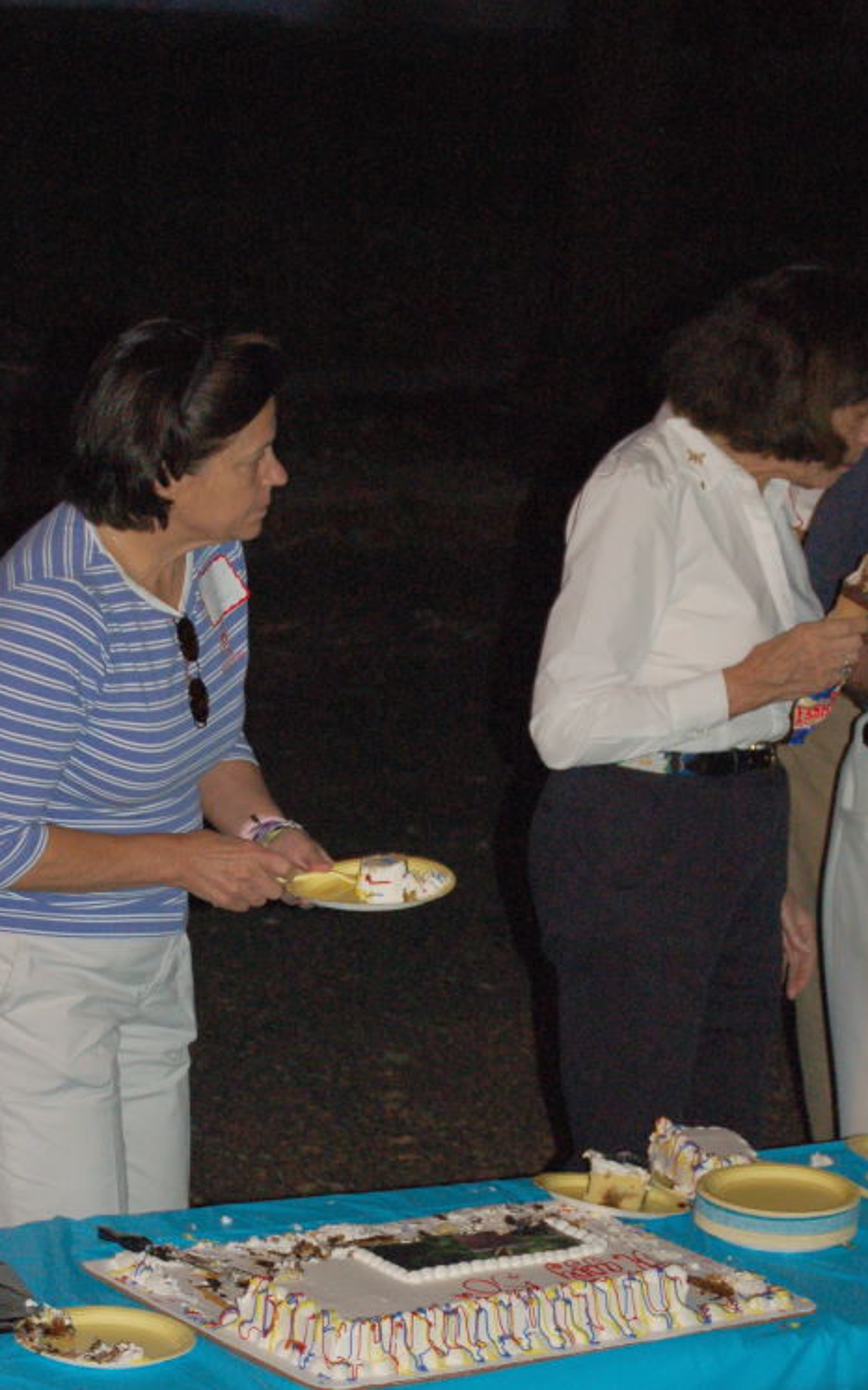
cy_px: 697
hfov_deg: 15.4
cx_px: 417
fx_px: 3200
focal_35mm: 85
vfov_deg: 24.5
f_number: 5
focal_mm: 55
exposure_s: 1/60
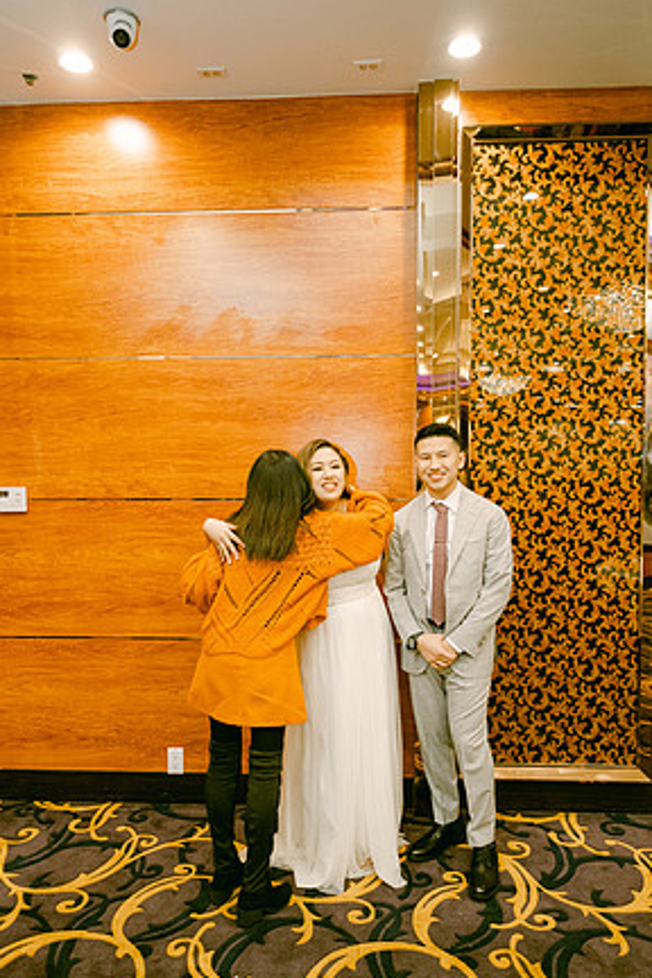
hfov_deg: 51.3
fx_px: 679
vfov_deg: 71.5
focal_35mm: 25
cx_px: 337
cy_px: 498
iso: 800
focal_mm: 16
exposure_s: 1/125
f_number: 2.8
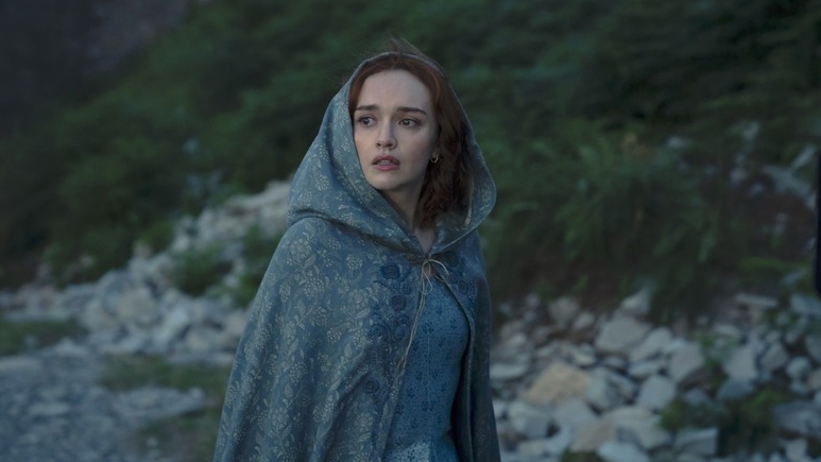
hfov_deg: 28.6
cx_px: 409
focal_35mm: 74
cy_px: 209
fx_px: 1611
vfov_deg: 16.3
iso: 4000
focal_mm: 70
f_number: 2.8
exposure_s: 1/500
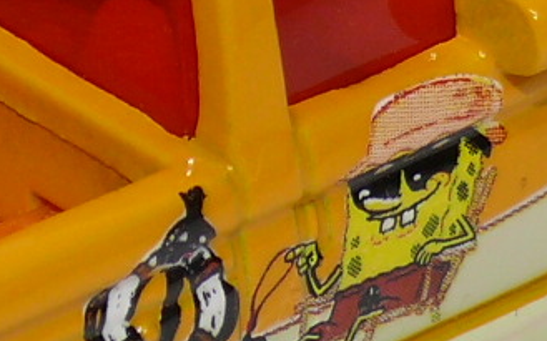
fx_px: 5690
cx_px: 45
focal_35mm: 382
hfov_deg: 5.5
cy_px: 116
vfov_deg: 3.4
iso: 100
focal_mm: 11.2
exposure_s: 1/30
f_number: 4
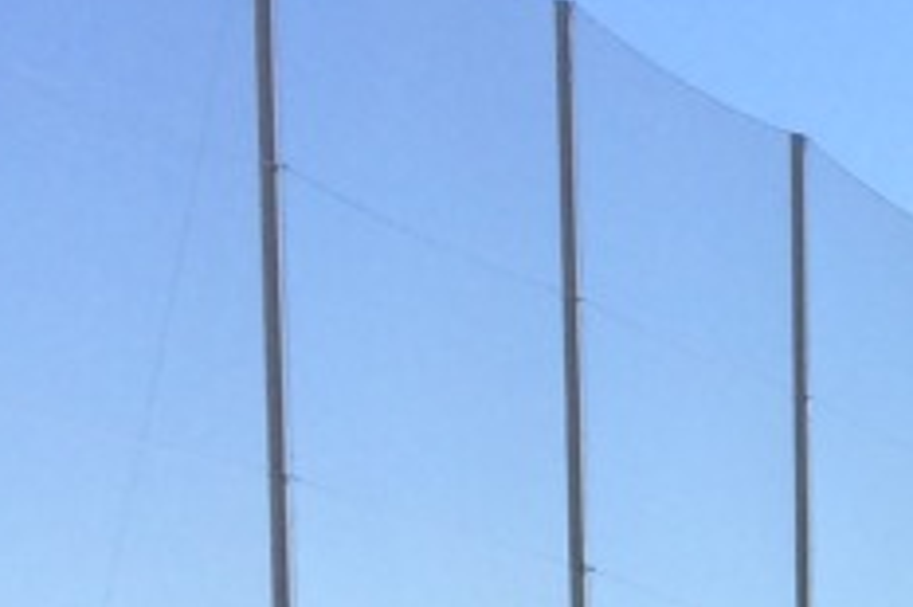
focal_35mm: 177
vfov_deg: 7.2
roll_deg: +0.7
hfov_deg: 10.6
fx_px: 4486
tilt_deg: -7.0
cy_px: 1564
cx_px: 1893
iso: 32
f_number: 2.2
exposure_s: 1/1466
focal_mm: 4.15
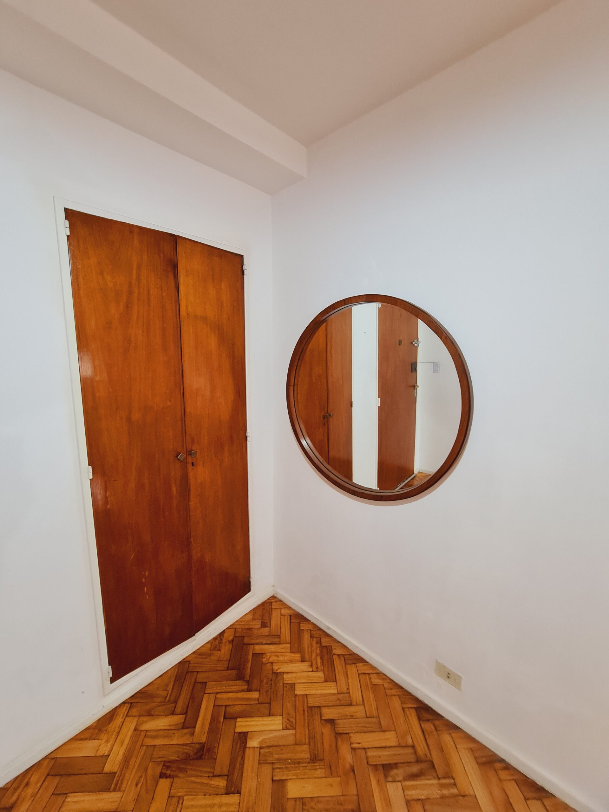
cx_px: 304
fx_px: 305
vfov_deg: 106.2
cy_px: 406
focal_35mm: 13
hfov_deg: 89.9
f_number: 2.2
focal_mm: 2.2
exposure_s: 1/30
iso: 320
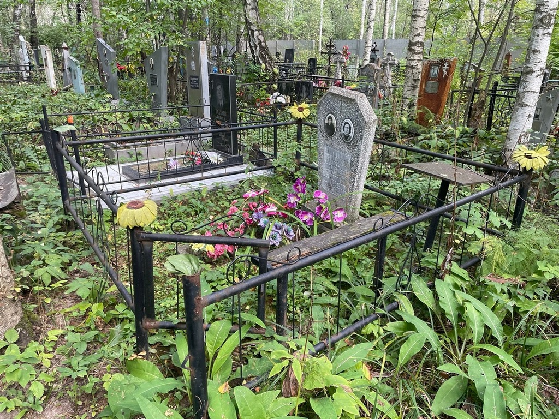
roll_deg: +1.4
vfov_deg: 53.1
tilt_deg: -14.8
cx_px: 280
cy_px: 210
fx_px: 420
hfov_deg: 67.3
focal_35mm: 26
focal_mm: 4.2
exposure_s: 1/121
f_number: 1.6
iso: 80
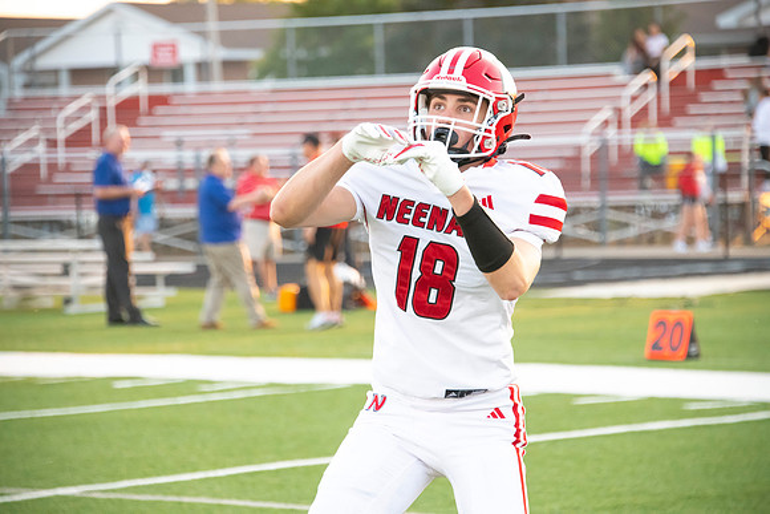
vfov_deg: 7.6
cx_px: 385
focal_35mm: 180
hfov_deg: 11.4
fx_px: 3851
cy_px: 257
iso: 4000
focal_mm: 180
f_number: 5.6
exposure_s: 1/800
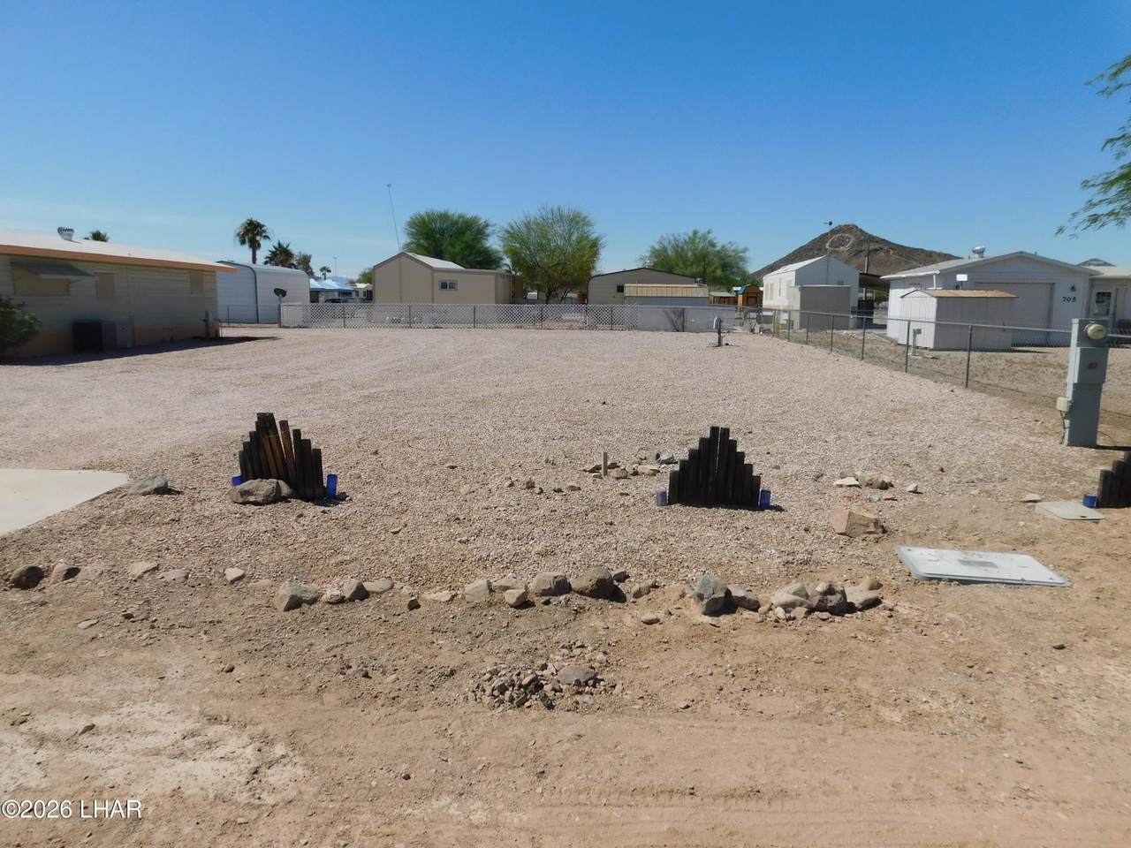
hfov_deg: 73.9
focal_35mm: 23
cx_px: 566
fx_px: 751
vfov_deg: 58.9
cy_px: 424
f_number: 6
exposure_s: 1/800
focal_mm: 4
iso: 125
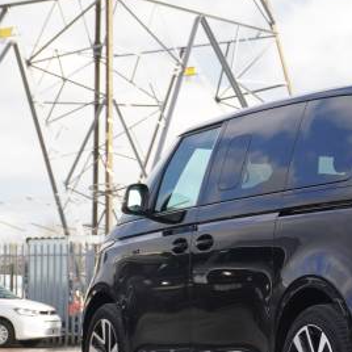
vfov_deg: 13.6
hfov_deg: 13.3
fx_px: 1473
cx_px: 410
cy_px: 221
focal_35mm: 128
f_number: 5.6
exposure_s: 1/80
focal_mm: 42
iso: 125
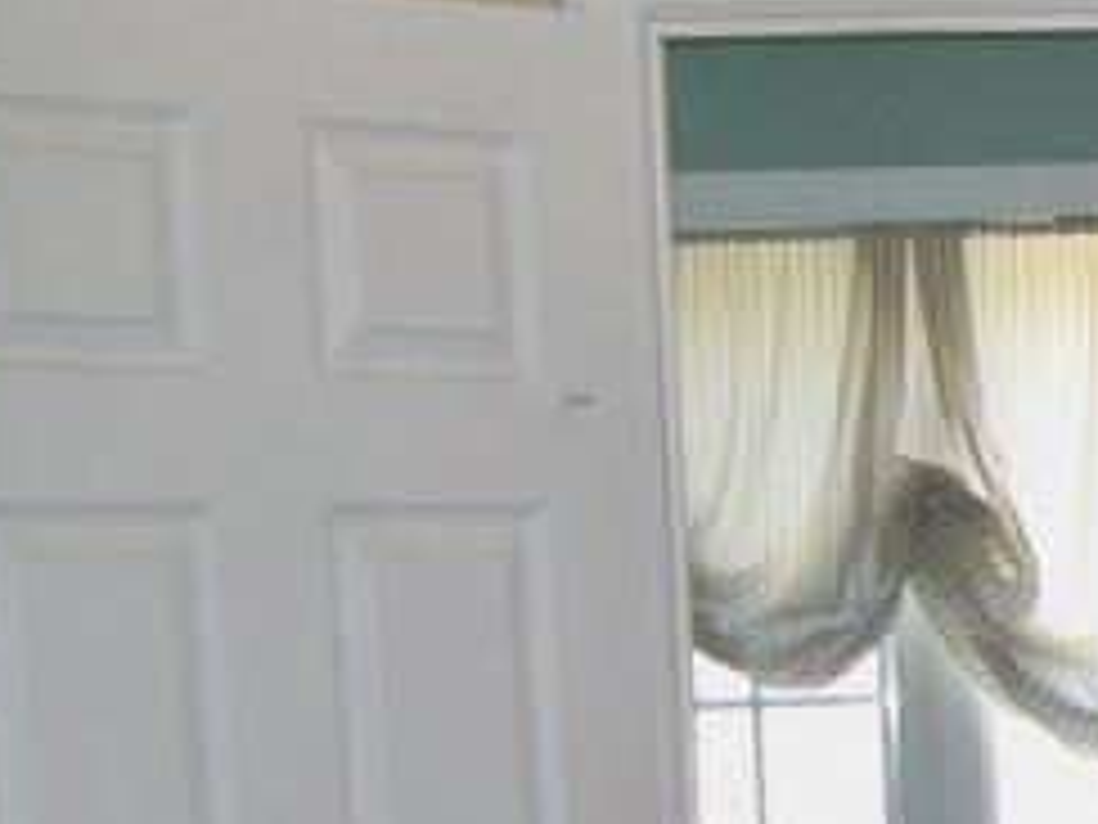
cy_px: 1355
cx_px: 2169
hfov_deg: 12.0
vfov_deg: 9.7
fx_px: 4663
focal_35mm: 147
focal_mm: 6.2
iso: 200
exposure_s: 1/30
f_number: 3.5
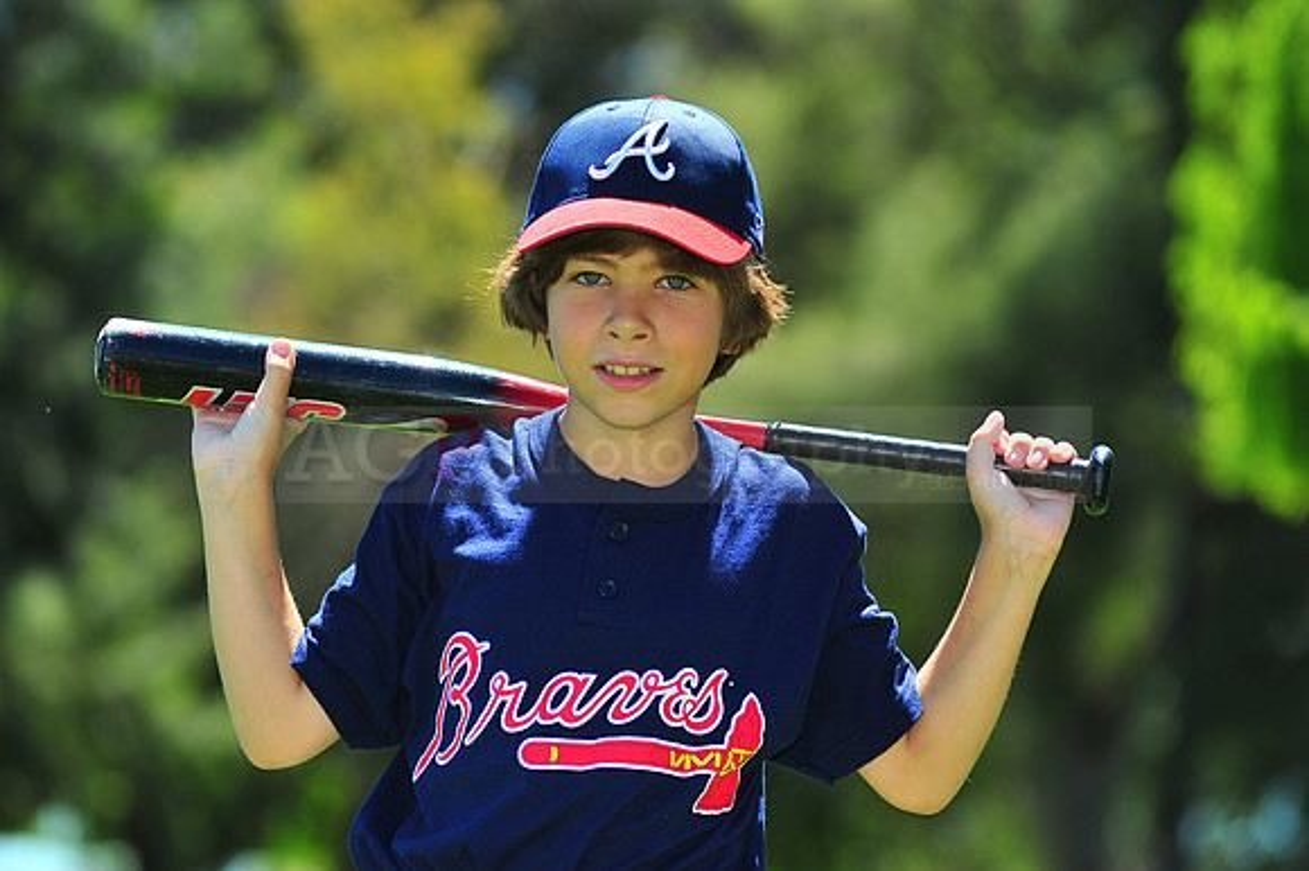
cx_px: 654
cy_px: 436
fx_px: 6541
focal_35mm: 180
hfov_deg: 11.4
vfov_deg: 7.6
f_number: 5
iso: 200
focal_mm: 180
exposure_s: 1/800
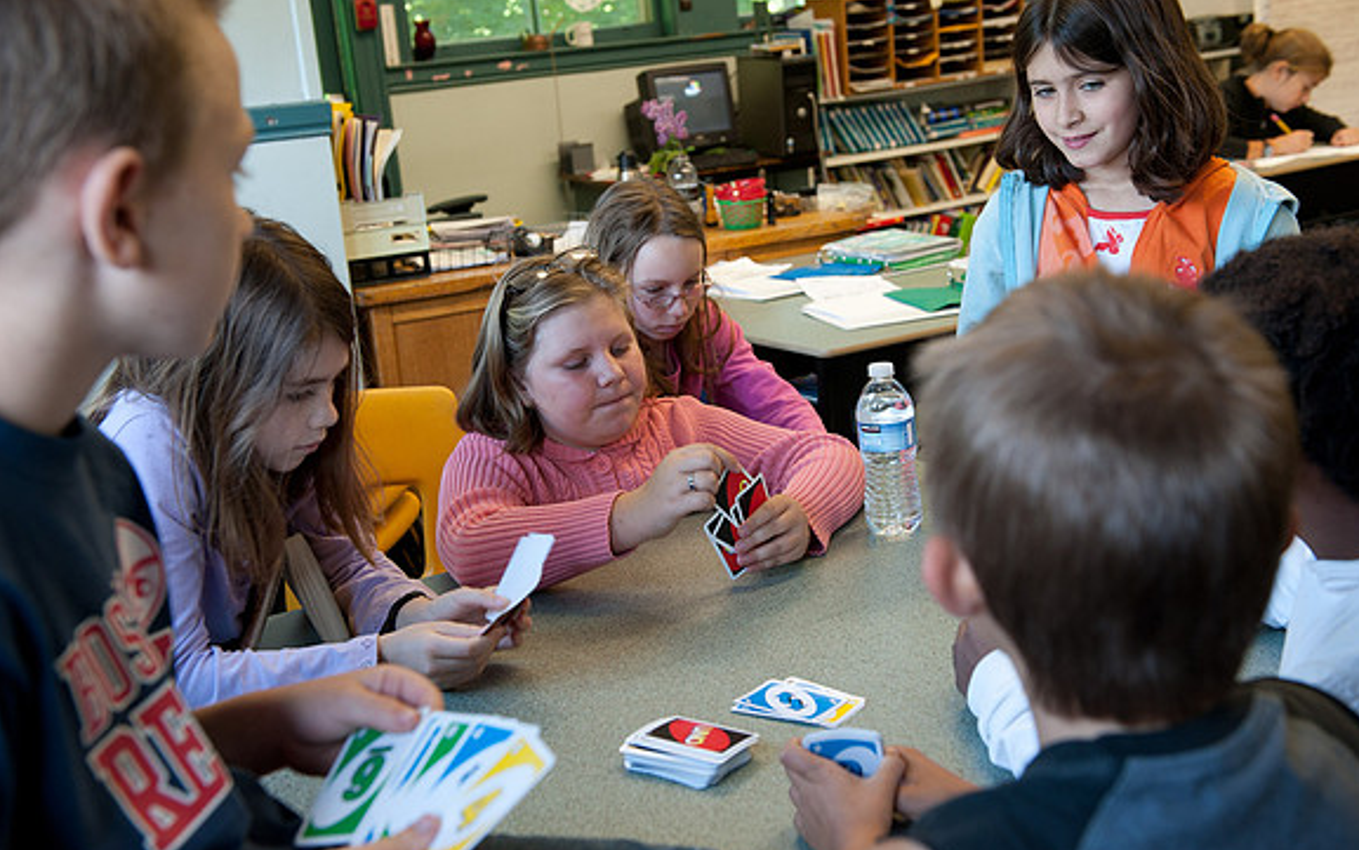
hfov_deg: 46.2
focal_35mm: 43
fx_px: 1593
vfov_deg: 29.9
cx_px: 681
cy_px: 412
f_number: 5
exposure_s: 1/50
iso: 800
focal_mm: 42
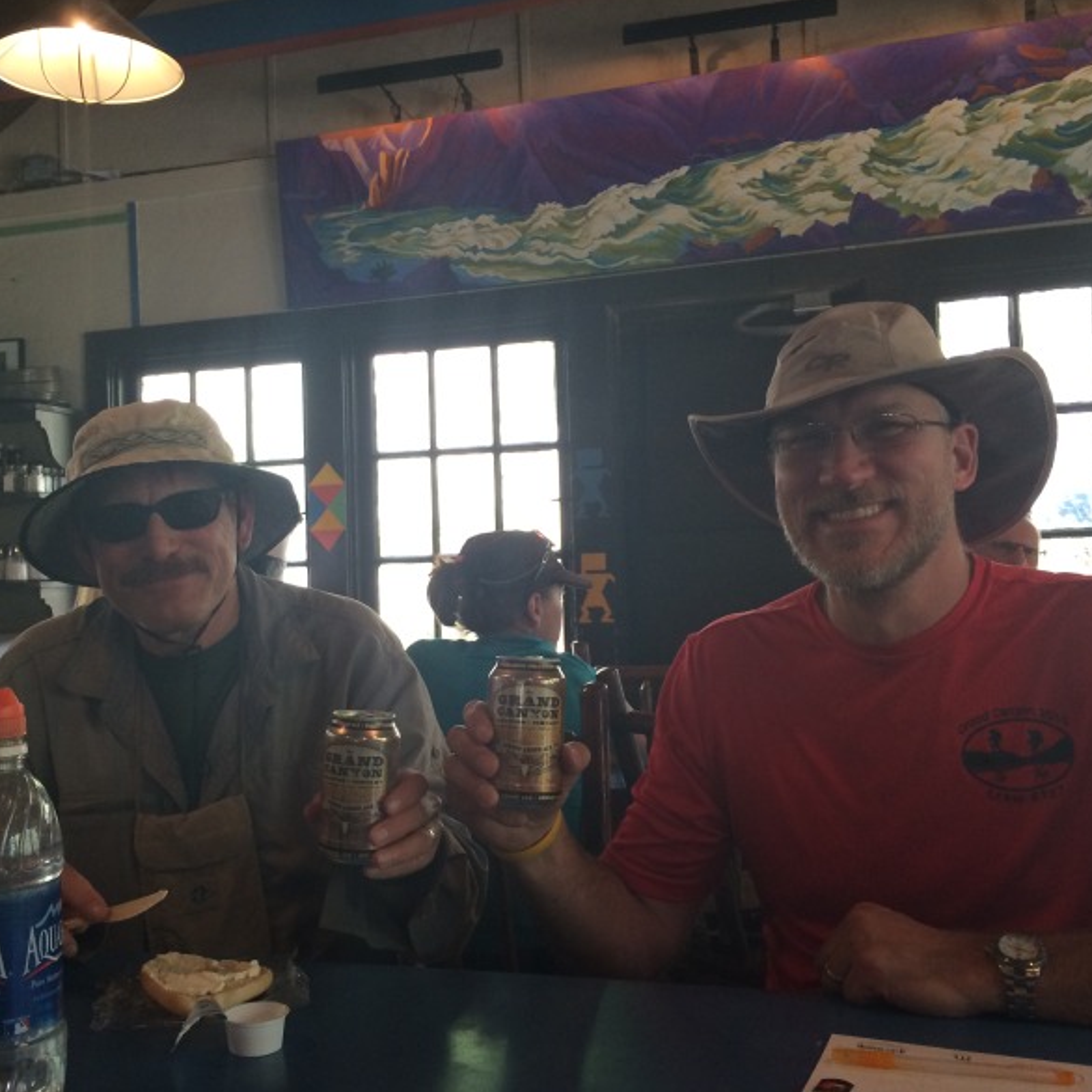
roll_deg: +1.8
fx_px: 1249
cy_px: 548
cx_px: 447
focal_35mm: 35
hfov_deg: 47.0
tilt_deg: +0.6
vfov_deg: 47.2
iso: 50
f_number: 2.2
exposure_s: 1/30
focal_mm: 4.15
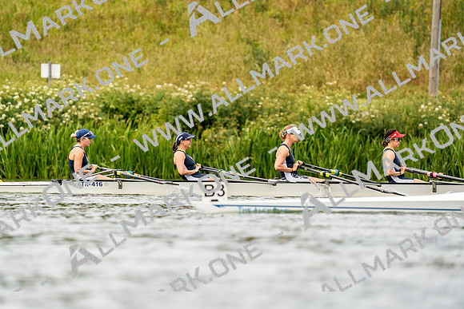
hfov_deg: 4.3
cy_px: 154
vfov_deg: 2.9
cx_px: 232
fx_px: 6201
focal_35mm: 481
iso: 250
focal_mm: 481
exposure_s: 1/2000
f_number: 6.3
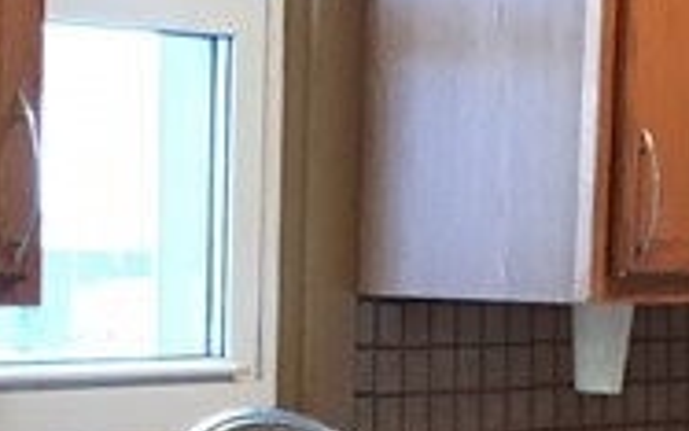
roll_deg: -1.2
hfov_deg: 12.4
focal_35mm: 168
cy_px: 630
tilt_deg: -7.9
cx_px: 225
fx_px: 3156
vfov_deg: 7.7
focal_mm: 4.15
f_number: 2.2
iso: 160
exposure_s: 1/30
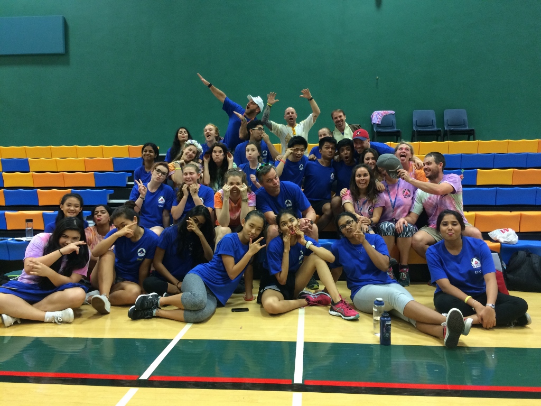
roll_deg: +0.4
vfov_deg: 48.2
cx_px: 270
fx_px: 453
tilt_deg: -4.5
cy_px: 203
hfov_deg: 61.7
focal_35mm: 29
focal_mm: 4.15
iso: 160
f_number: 2.2
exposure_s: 1/33
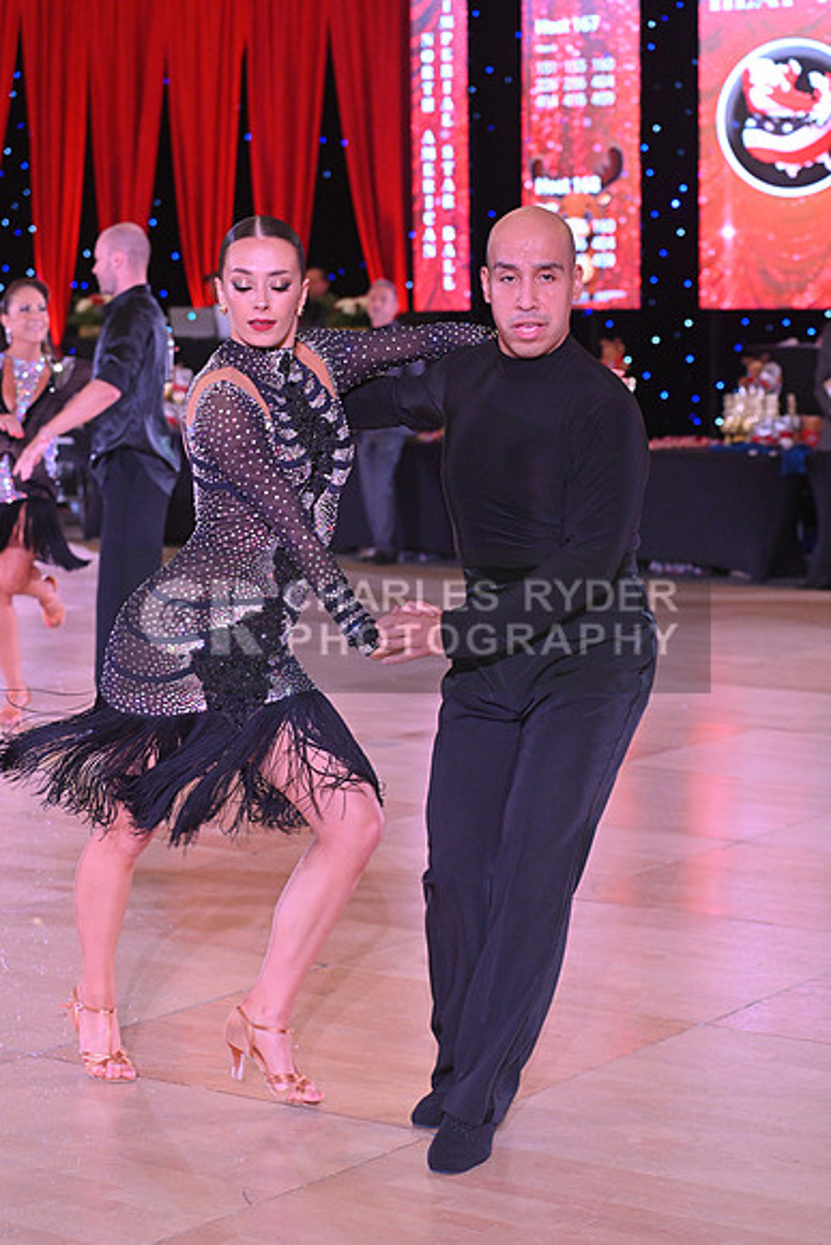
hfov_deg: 16.7
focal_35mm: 82
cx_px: 416
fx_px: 2837
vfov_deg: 24.8
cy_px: 622
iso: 3200
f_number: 5
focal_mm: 82
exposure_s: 1/320
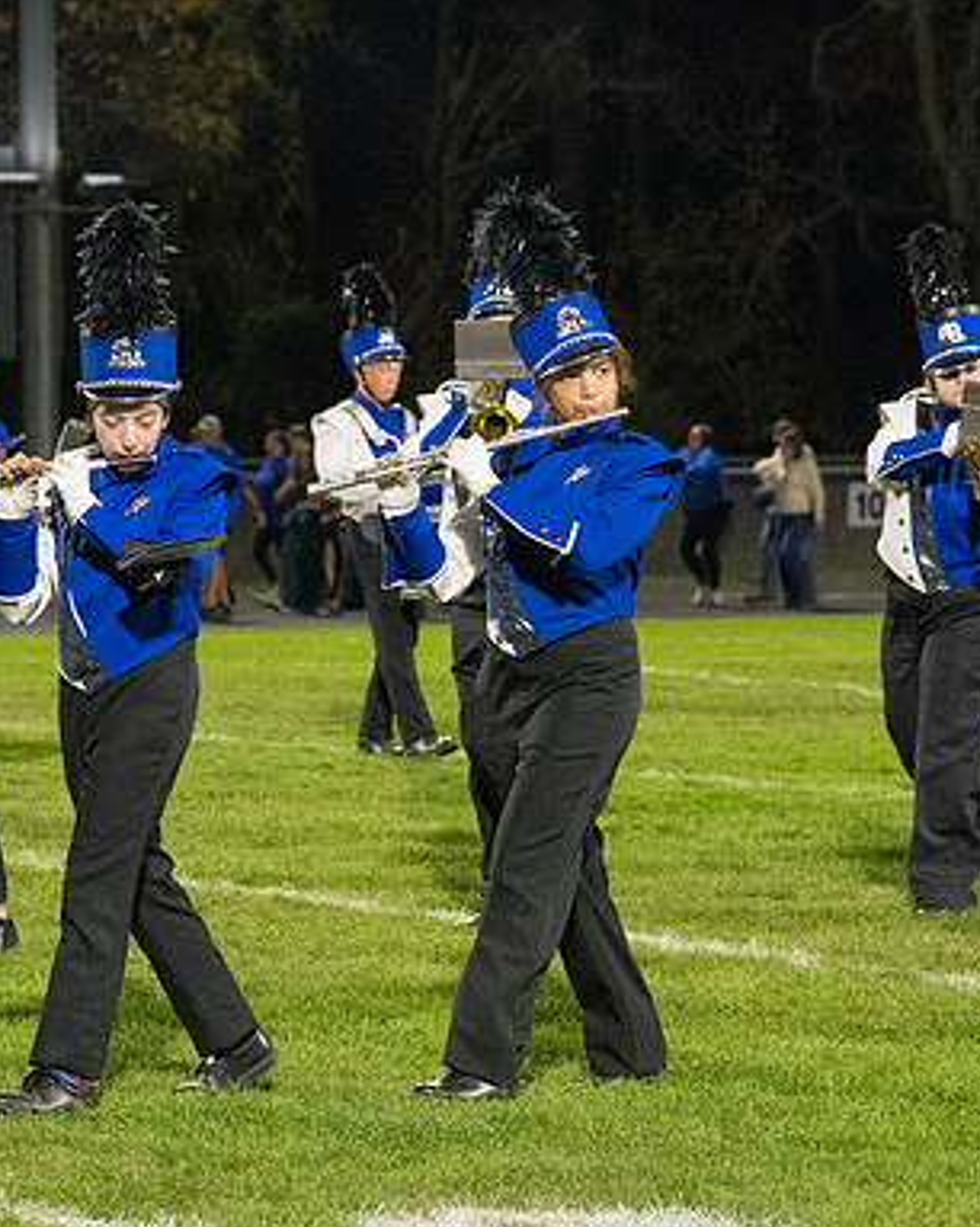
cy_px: 615
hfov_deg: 7.4
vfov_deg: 9.2
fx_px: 7583
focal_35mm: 209
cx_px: 285
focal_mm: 98
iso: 5000
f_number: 5
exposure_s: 1/400
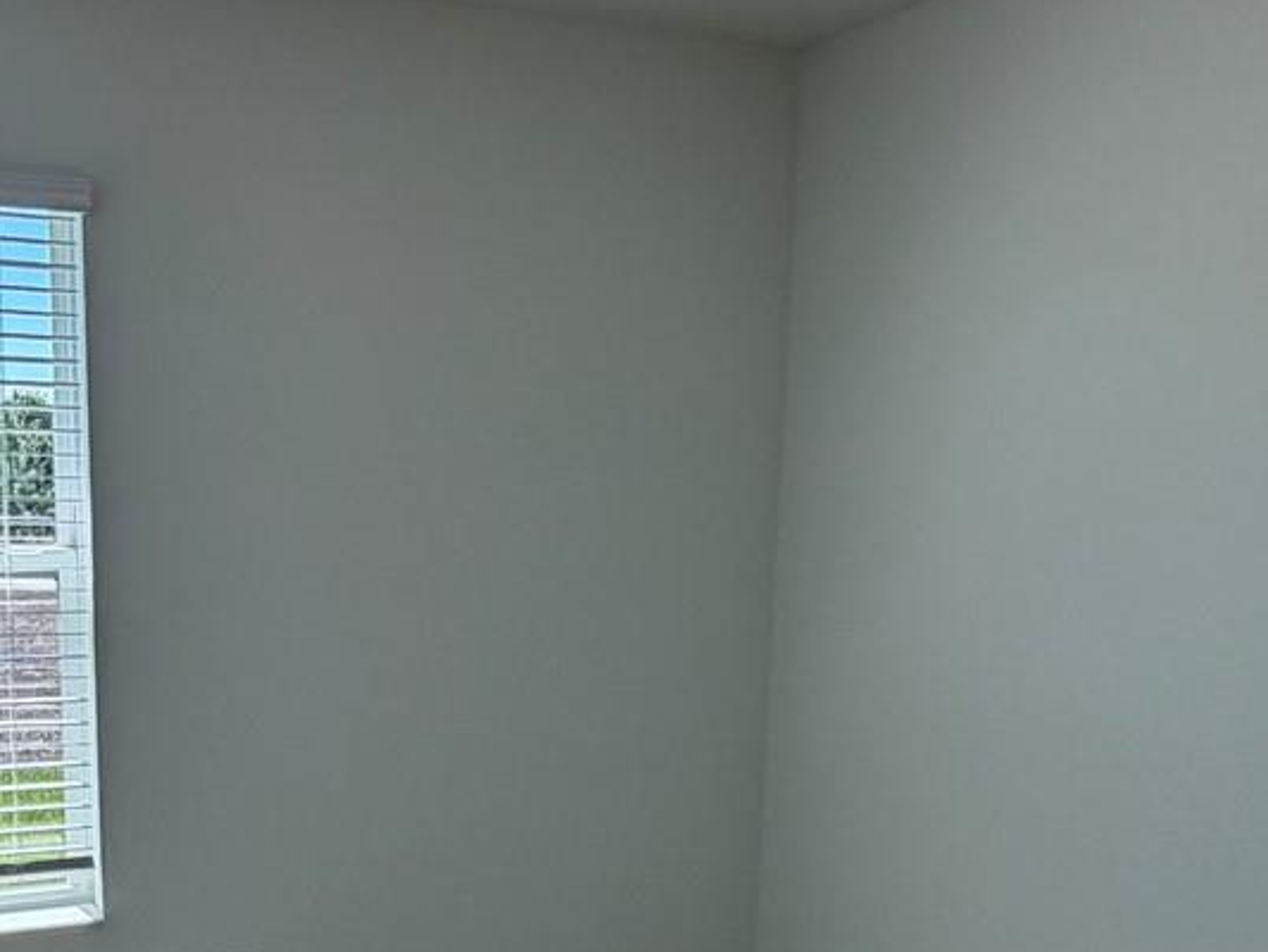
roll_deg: -0.7
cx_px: 416
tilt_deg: -9.6
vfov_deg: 33.6
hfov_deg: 44.1
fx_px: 1539
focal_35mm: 42
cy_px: 733
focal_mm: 2.22
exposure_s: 1/172
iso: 64
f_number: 2.2
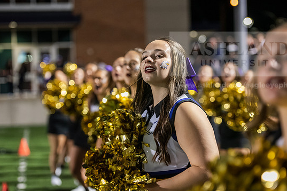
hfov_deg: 18.9
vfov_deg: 12.7
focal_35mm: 108
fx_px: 861
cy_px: 96
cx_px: 153
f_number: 3.2
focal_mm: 100
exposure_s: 1/320
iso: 5000
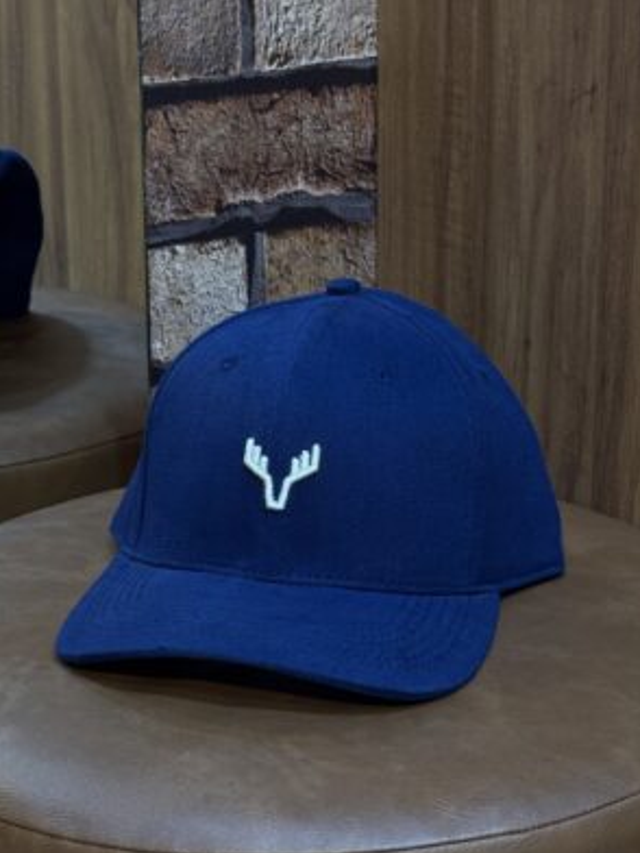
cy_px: 431
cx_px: 324
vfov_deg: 38.9
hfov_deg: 29.7
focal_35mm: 49
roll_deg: +0.7
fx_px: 1208
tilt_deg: -18.2
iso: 200
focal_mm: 6.76
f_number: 1.78
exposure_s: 1/40
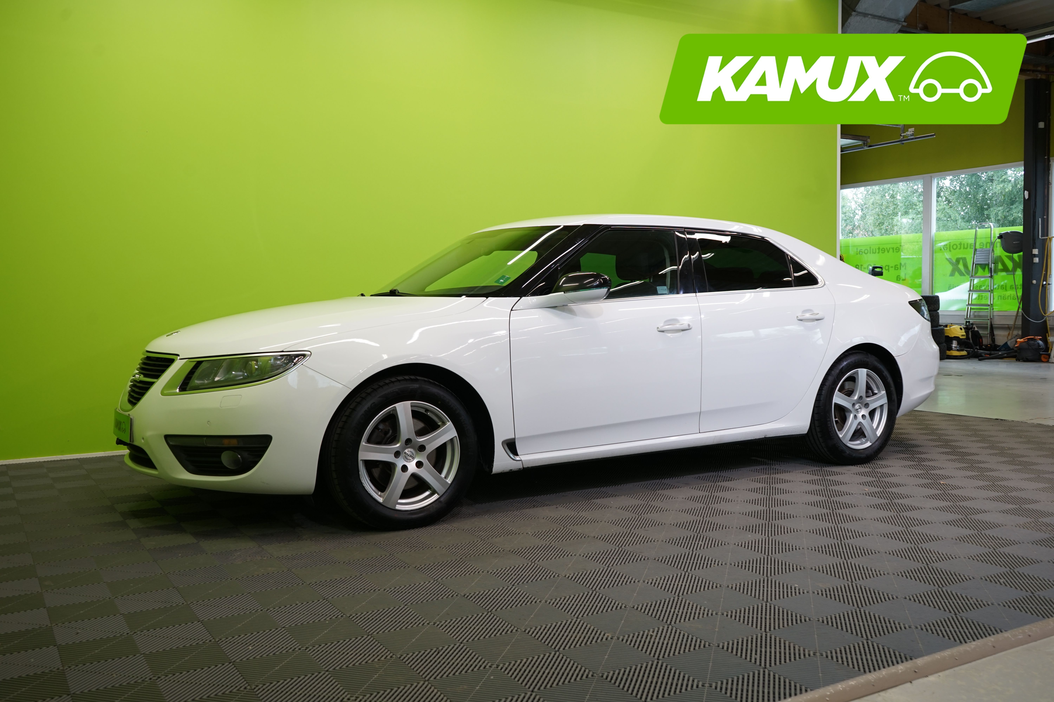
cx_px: 527
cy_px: 351
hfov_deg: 58.7
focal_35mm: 32
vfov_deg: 41.1
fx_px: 937
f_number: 6.3
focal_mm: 32
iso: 500
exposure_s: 1/40
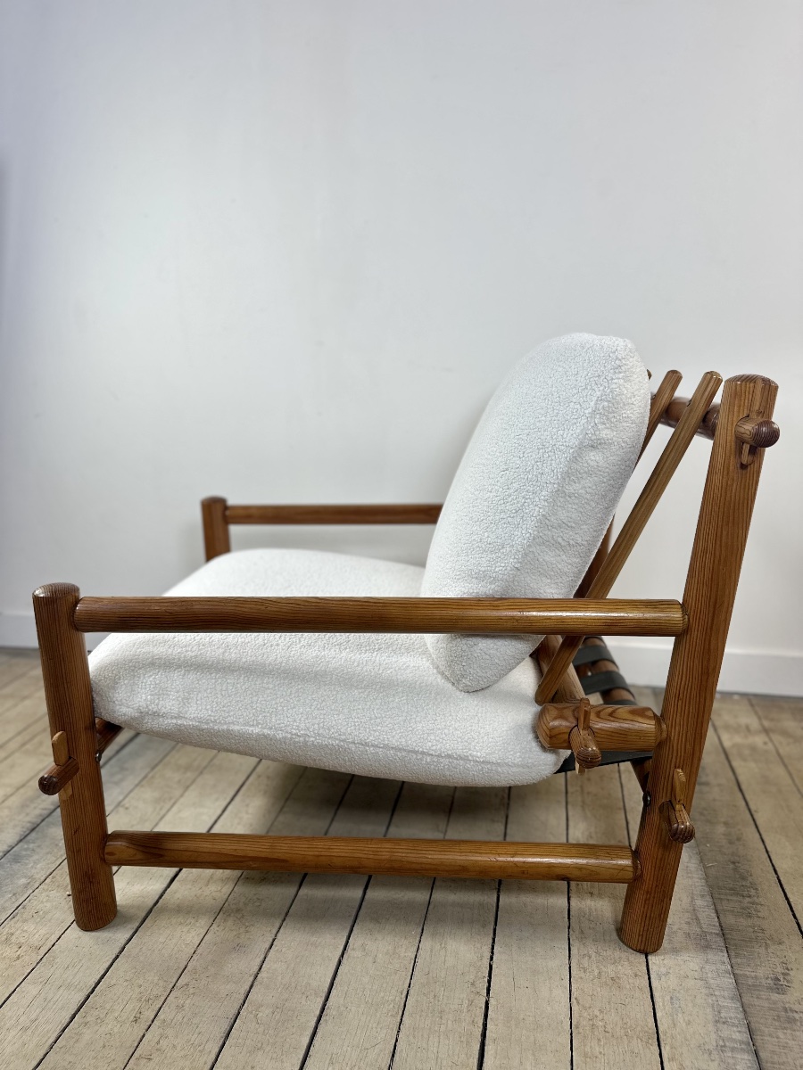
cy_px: 535
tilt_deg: -12.1
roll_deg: +1.1
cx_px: 402
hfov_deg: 56.8
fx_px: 742
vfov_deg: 71.6
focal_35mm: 24
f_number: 1.78
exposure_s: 1/139
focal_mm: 6.86
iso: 64
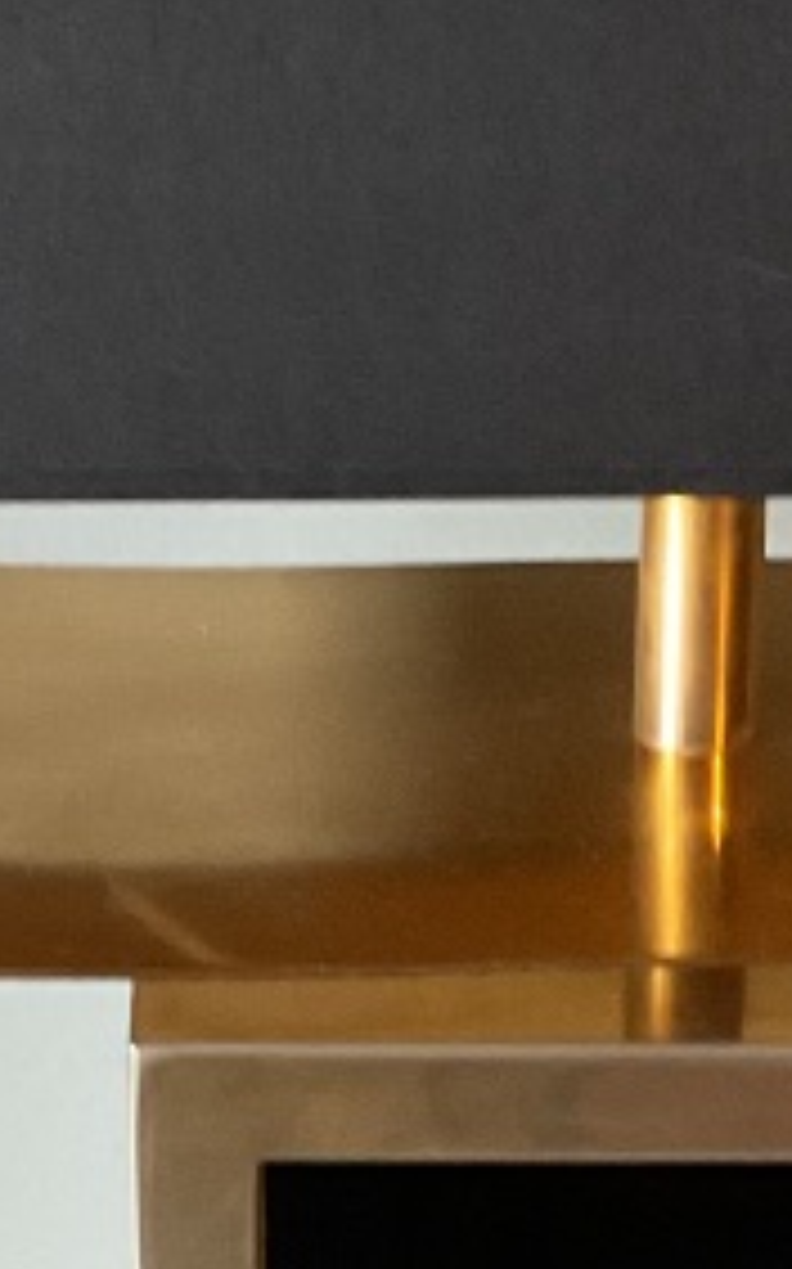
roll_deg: -3.1
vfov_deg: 15.9
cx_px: 752
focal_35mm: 131
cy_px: 986
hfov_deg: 9.9
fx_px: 4529
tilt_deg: -20.9
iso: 250
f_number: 1.8
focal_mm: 3
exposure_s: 1/40
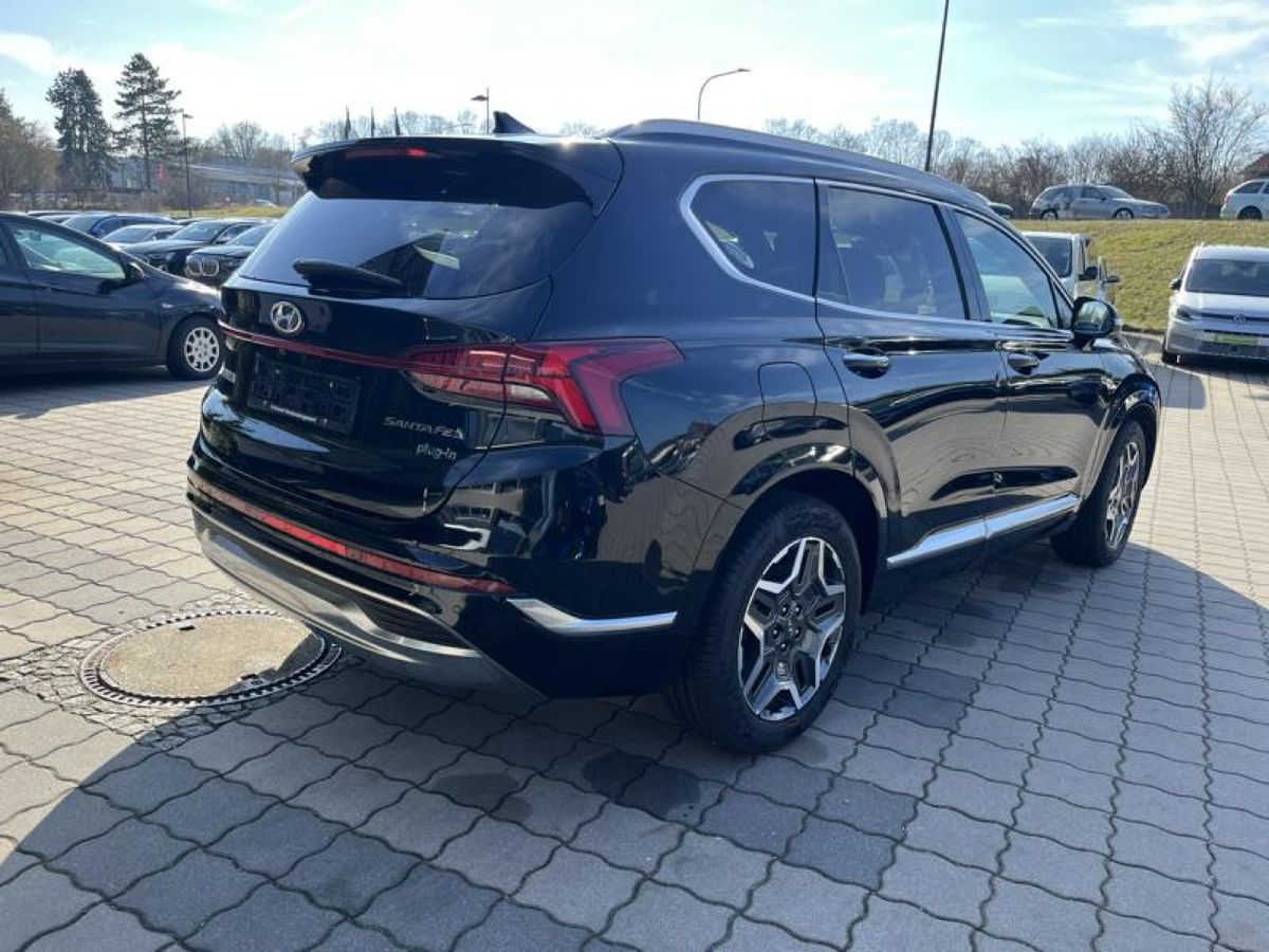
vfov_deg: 53.1
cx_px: 634
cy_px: 476
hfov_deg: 67.3
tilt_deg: -13.3
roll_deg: -2.3
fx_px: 953
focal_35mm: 26
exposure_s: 1/891
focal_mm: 5.1
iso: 50
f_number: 1.6
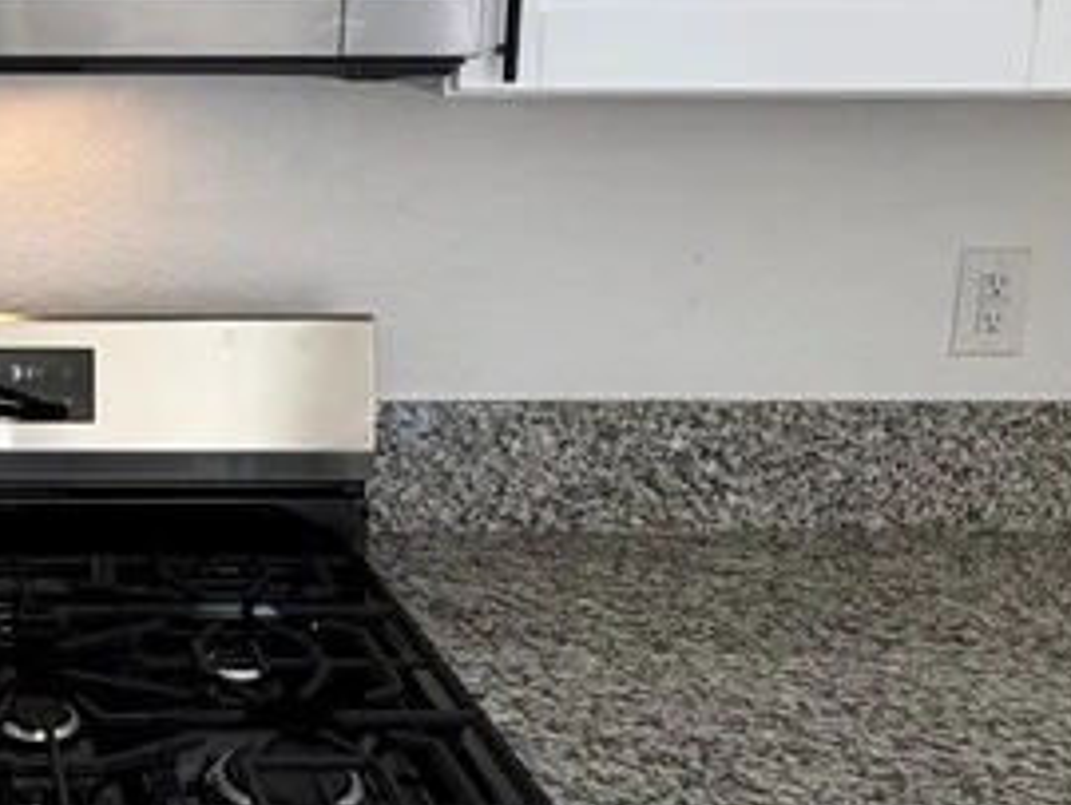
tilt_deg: -12.7
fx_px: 1641
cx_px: -79
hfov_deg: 32.3
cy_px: 297
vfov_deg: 27.5
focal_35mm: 53
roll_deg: -0.3
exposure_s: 1/120
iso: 64
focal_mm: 2.22
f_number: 2.2
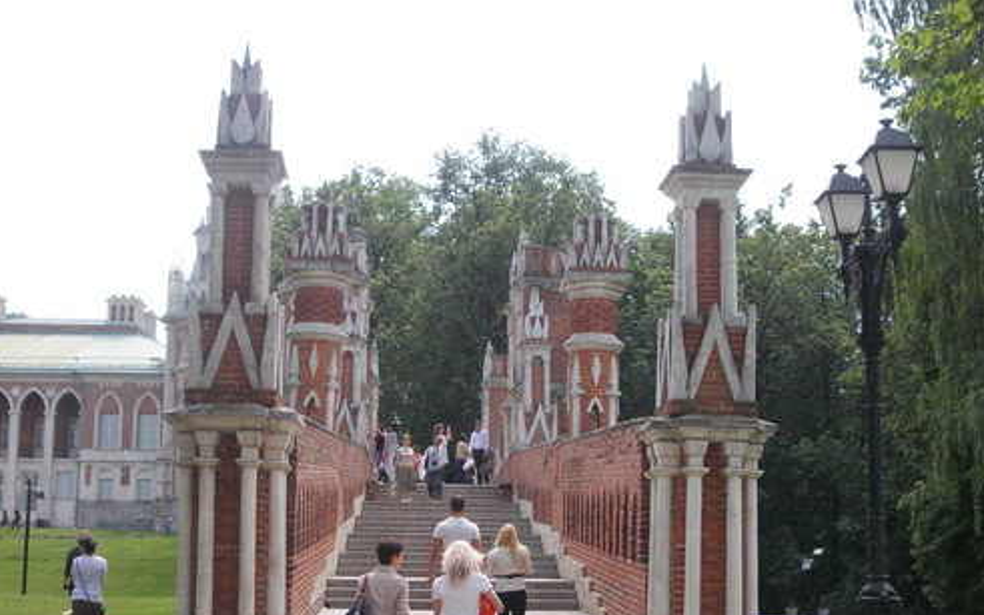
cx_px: 497
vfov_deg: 23.5
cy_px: 374
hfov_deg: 36.9
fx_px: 1475
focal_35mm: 55
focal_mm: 7.2
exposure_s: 1/400
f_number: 3.6
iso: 80
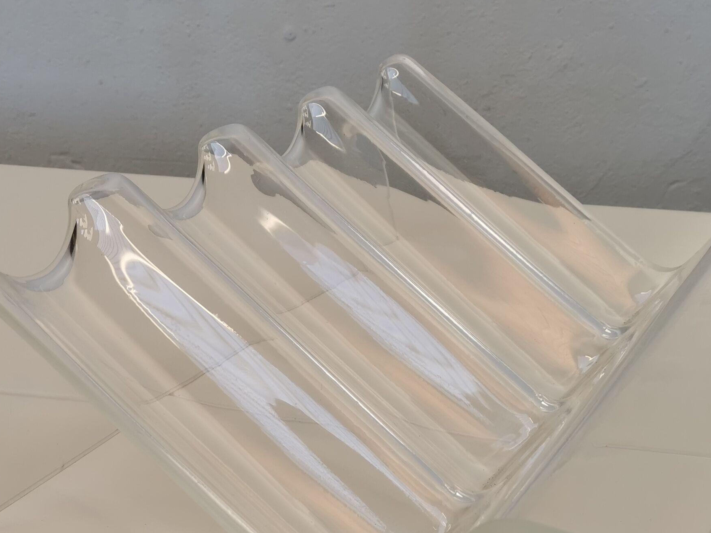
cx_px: 292
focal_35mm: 56
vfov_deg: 25.6
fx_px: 1150
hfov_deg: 34.3
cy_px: 439
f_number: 1.8
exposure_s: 1/122
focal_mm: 5.58
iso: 50
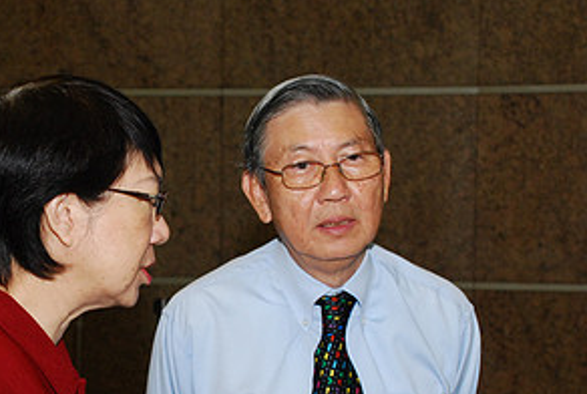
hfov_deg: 17.1
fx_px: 1944
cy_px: 310
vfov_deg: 11.5
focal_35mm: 119
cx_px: 189
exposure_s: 1/60
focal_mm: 40
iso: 800
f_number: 6.3
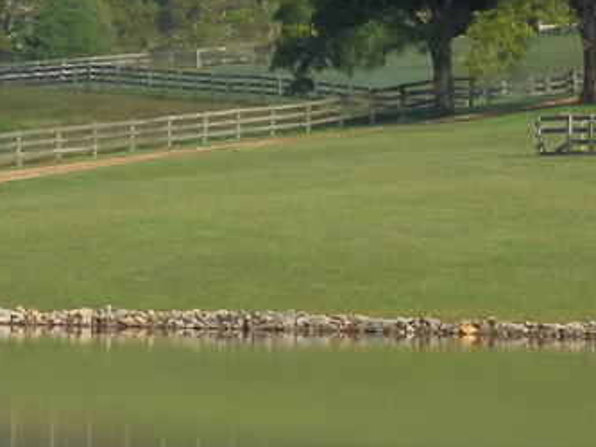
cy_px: 252
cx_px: 469
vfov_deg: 4.7
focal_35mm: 317
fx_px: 5460
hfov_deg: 6.2
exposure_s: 1/400
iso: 80
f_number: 4.4
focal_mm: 11.9
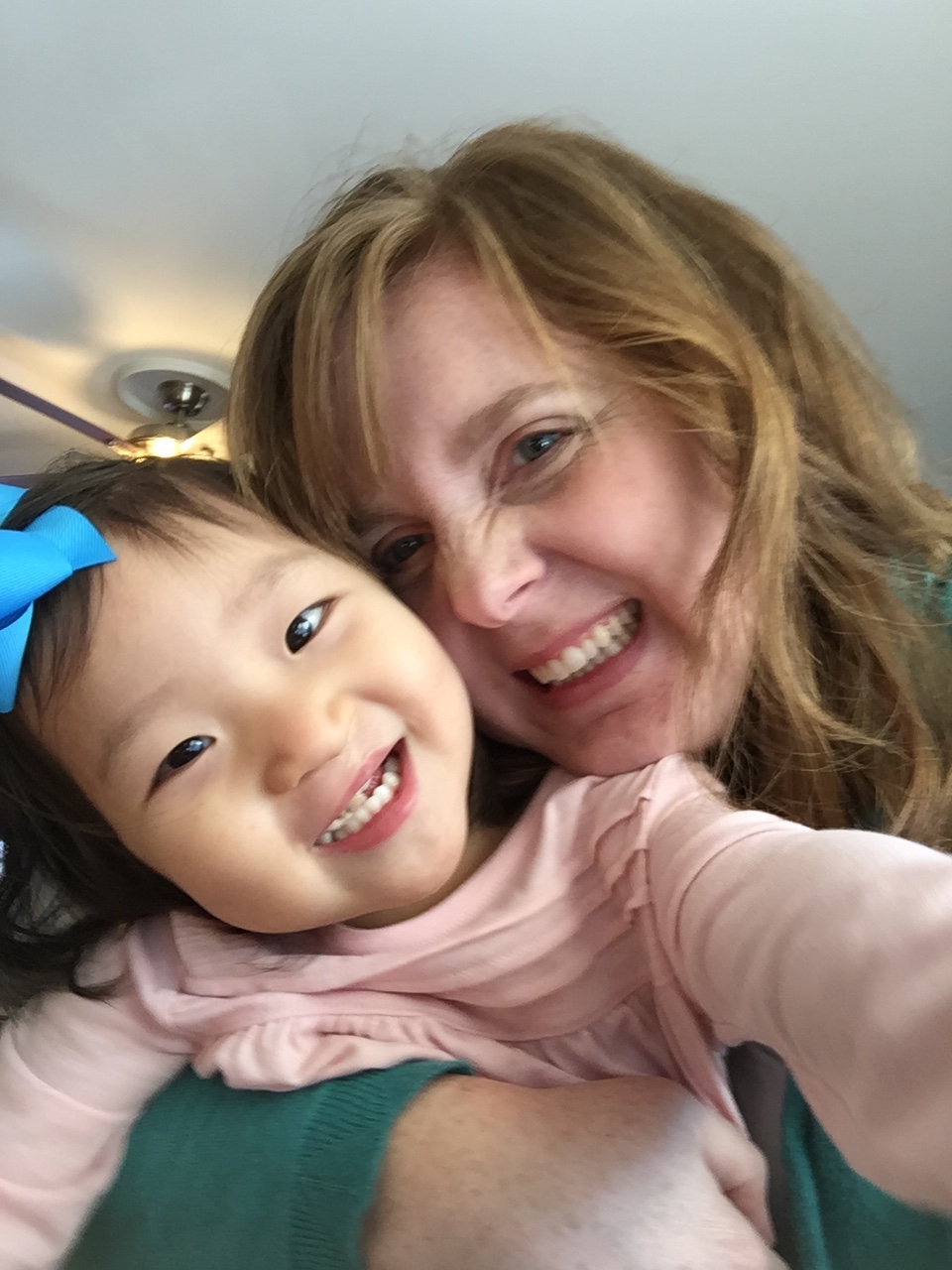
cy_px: 635
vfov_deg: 58.4
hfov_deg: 45.4
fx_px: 1137
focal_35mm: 31
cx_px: 476
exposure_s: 1/30
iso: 50
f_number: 2.2
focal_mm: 2.65
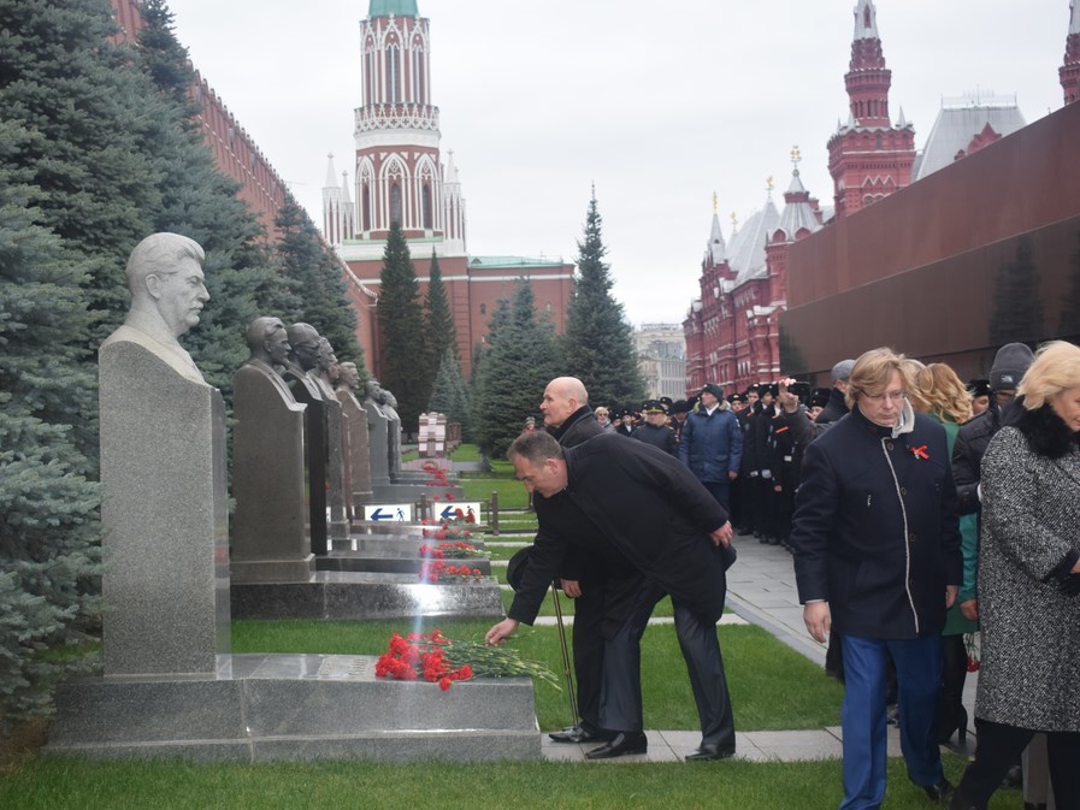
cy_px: 406
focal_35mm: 56
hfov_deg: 34.3
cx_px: 472
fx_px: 1747
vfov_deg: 26.1
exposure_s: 1/125
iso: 450
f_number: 5.6
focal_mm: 34
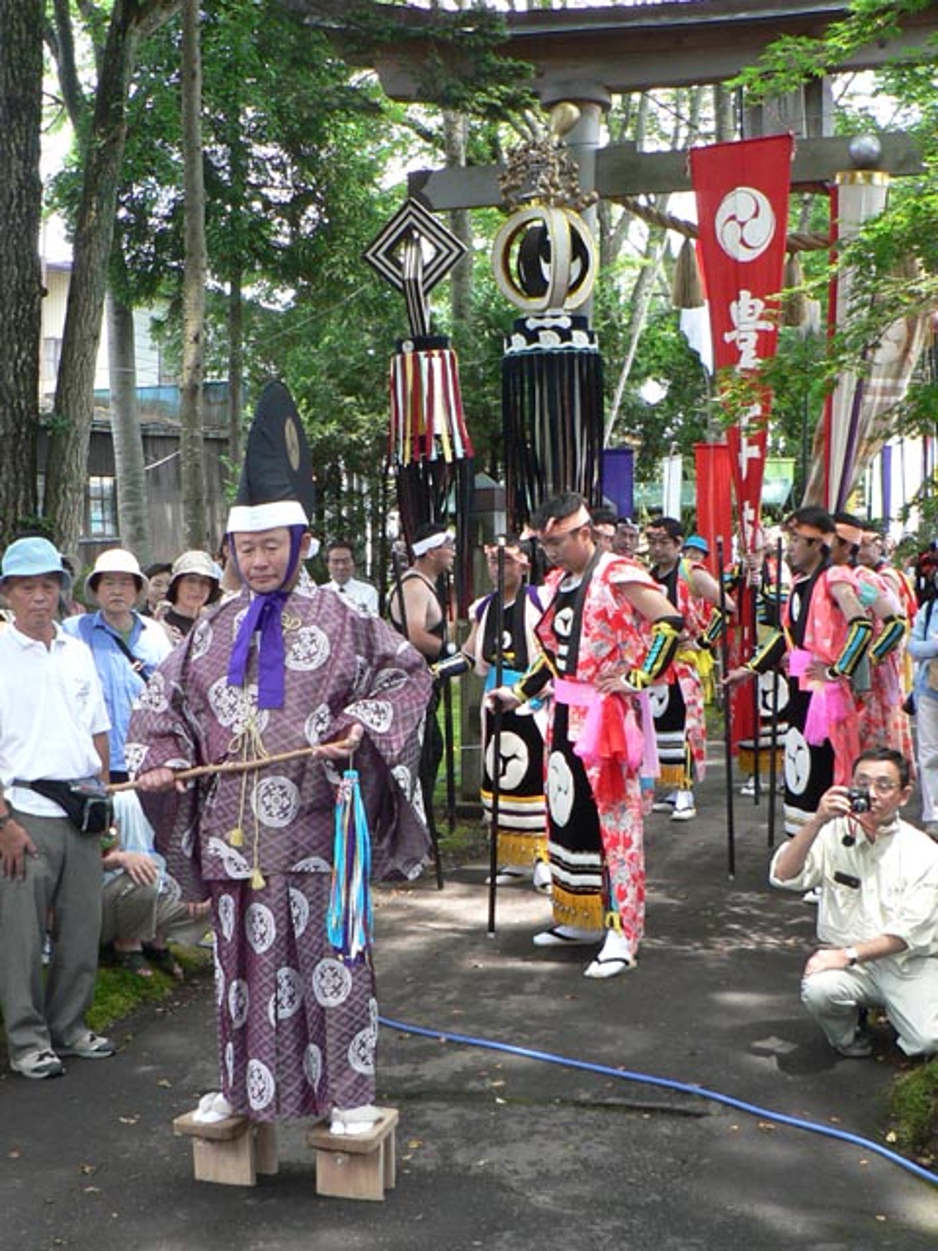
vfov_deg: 51.4
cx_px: 469
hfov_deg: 39.7
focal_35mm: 36
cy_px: 626
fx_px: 1301
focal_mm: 6
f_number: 2.8
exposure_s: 1/60
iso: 100
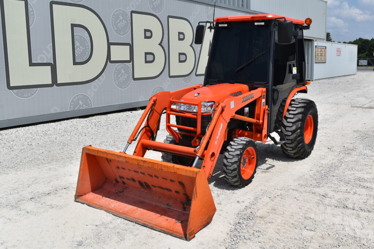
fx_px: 374
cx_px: 187
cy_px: 124
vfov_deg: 36.9
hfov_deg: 53.1
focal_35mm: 36
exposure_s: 1/320
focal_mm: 24
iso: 100
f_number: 9
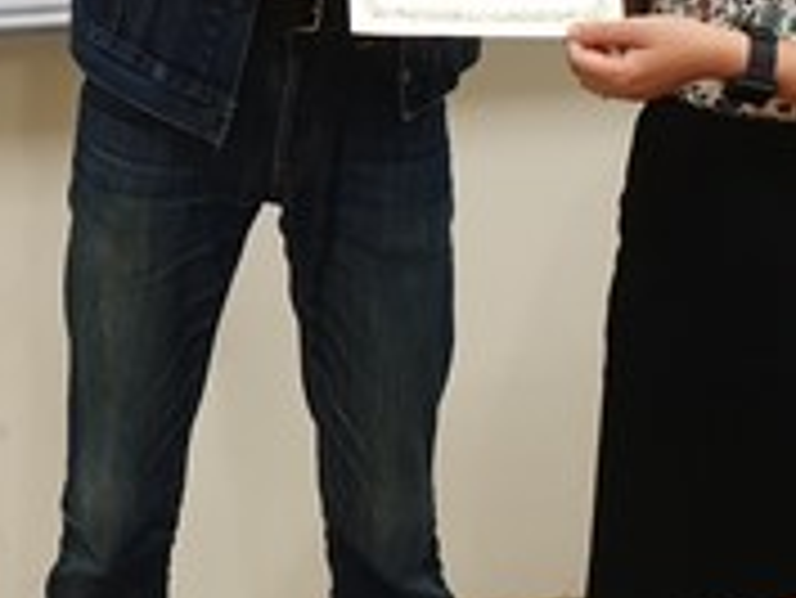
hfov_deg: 18.5
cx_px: -22
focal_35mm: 103
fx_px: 2370
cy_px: -209
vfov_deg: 13.8
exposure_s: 1/60
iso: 400
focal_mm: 4.3
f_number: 2.4
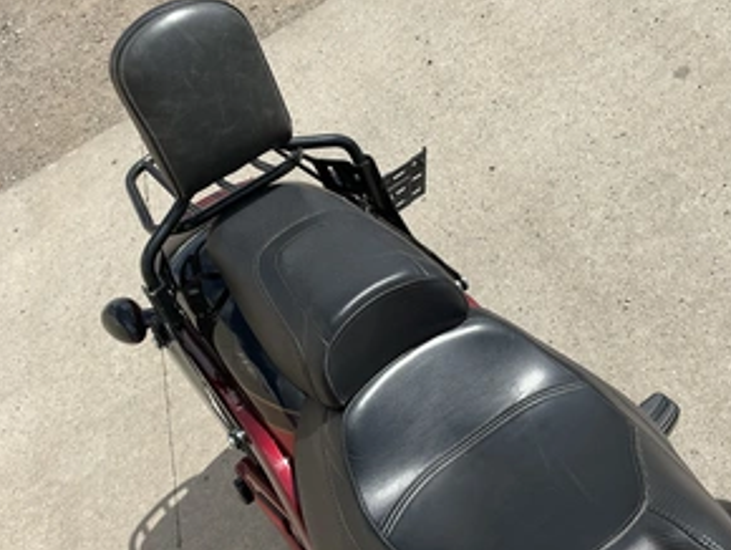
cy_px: 267
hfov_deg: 46.7
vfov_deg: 36.0
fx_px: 845
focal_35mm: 40
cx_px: 343
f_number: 1.8
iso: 25
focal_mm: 3
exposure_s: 1/3125
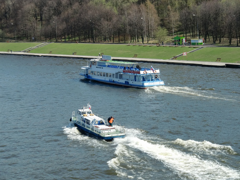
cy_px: 90
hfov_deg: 22.0
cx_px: 120
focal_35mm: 89
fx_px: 617
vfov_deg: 16.6
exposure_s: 1/320
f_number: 4.8
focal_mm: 16
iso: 64
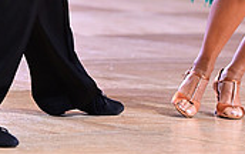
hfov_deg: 4.5
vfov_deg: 2.8
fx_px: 3096
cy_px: -145
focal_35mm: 463
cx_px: 165
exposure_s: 1/250
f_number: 3.5
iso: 1600
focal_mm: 135
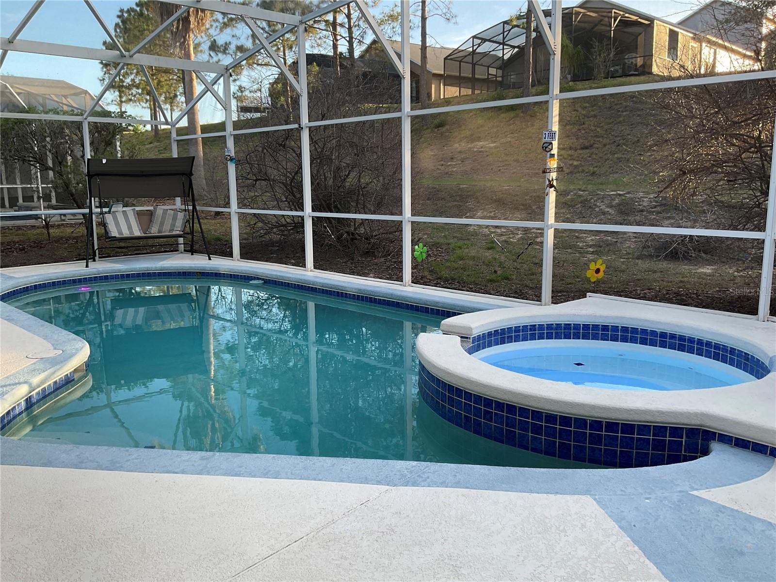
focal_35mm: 29
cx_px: 388
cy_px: 291
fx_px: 650
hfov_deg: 61.7
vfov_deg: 48.2
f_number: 1.8
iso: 20
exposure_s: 1/120
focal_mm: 3
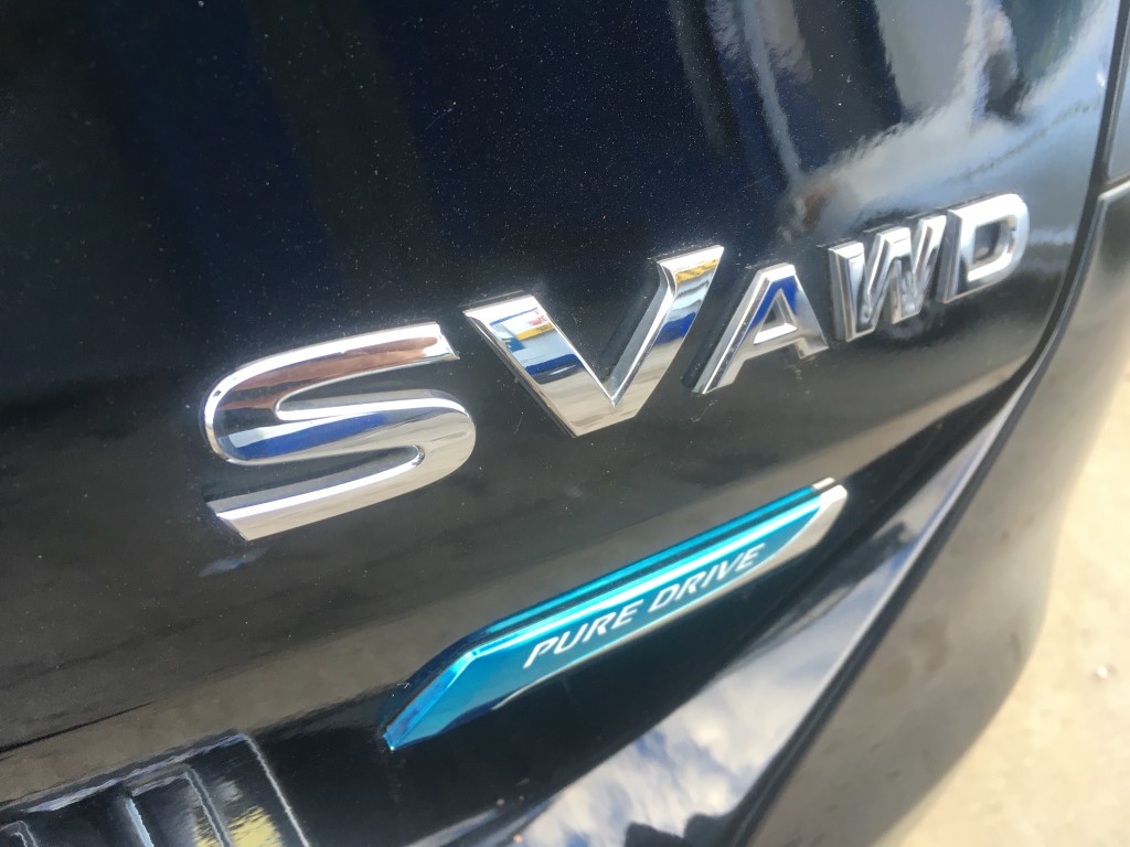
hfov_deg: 61.7
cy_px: 424
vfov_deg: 48.2
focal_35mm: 29
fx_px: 947
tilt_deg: -47.3
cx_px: 565
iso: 25
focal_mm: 4.15
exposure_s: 1/40
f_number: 2.2
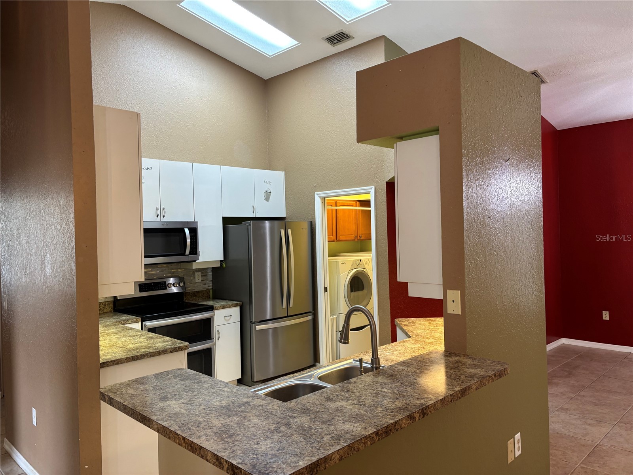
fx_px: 475
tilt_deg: -2.0
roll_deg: +0.6
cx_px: 316
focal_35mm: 26
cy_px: 238
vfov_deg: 53.1
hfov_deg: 67.3
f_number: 1.6
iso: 125
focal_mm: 5.96
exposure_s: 1/60
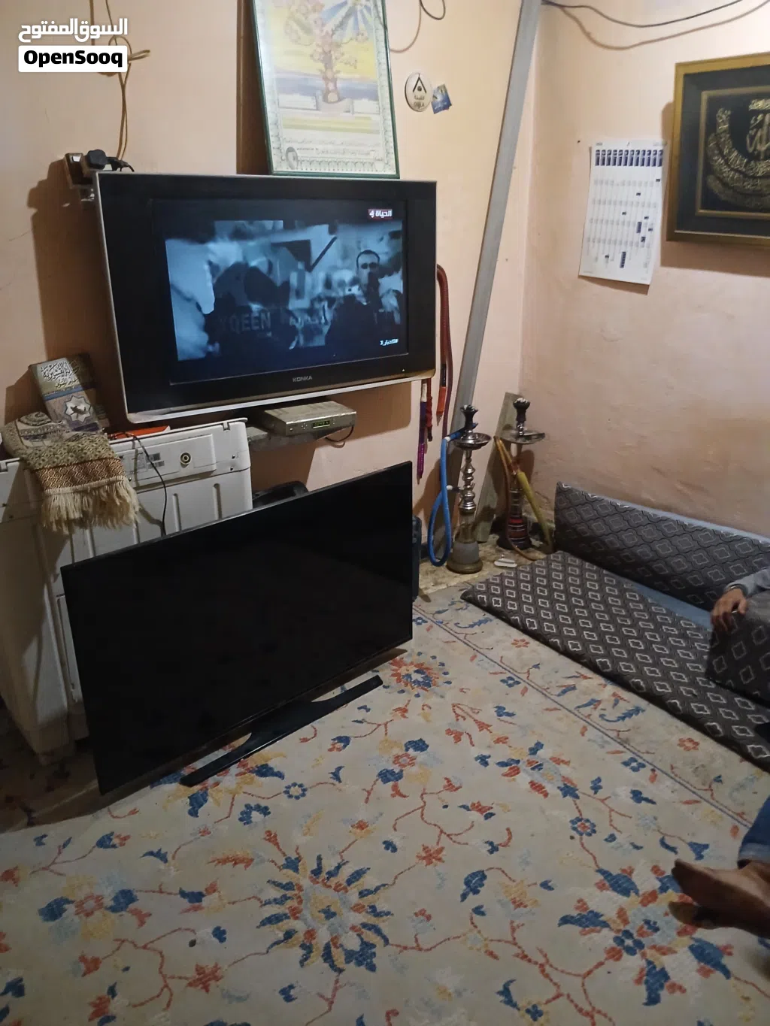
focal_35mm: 26
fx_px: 771
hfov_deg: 53.1
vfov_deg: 67.3
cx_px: 385
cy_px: 513
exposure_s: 1/20
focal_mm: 3.98
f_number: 1.8
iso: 500
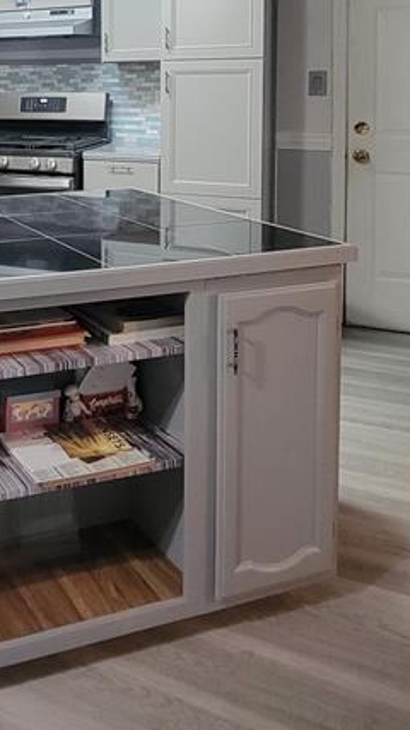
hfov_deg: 30.3
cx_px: -62
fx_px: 658
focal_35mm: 34
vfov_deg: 52.0
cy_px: 91
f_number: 2.2
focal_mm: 2.2
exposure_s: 1/30
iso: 500
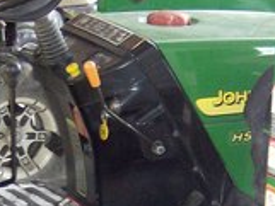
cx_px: 87
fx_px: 962
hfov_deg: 16.2
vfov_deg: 12.1
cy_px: 205
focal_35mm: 121
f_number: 2.8
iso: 200
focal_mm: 6
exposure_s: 1/60
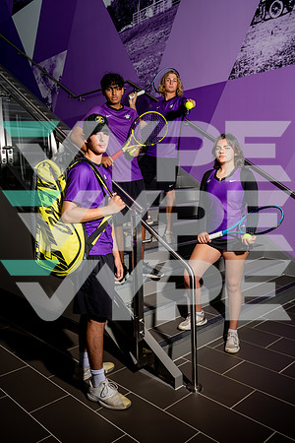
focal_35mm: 31
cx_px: 148
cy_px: 222
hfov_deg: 42.3
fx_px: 381
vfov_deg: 60.3
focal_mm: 31
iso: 125
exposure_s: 1/250
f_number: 6.3
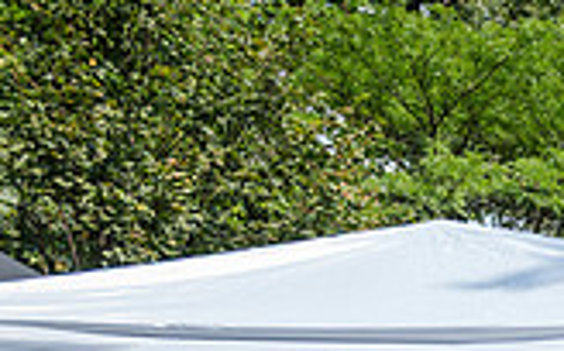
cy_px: 600
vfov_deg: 12.0
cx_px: 935
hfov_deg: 17.6
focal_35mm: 101
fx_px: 1550
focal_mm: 28
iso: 500
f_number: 3.5
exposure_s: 1/2500
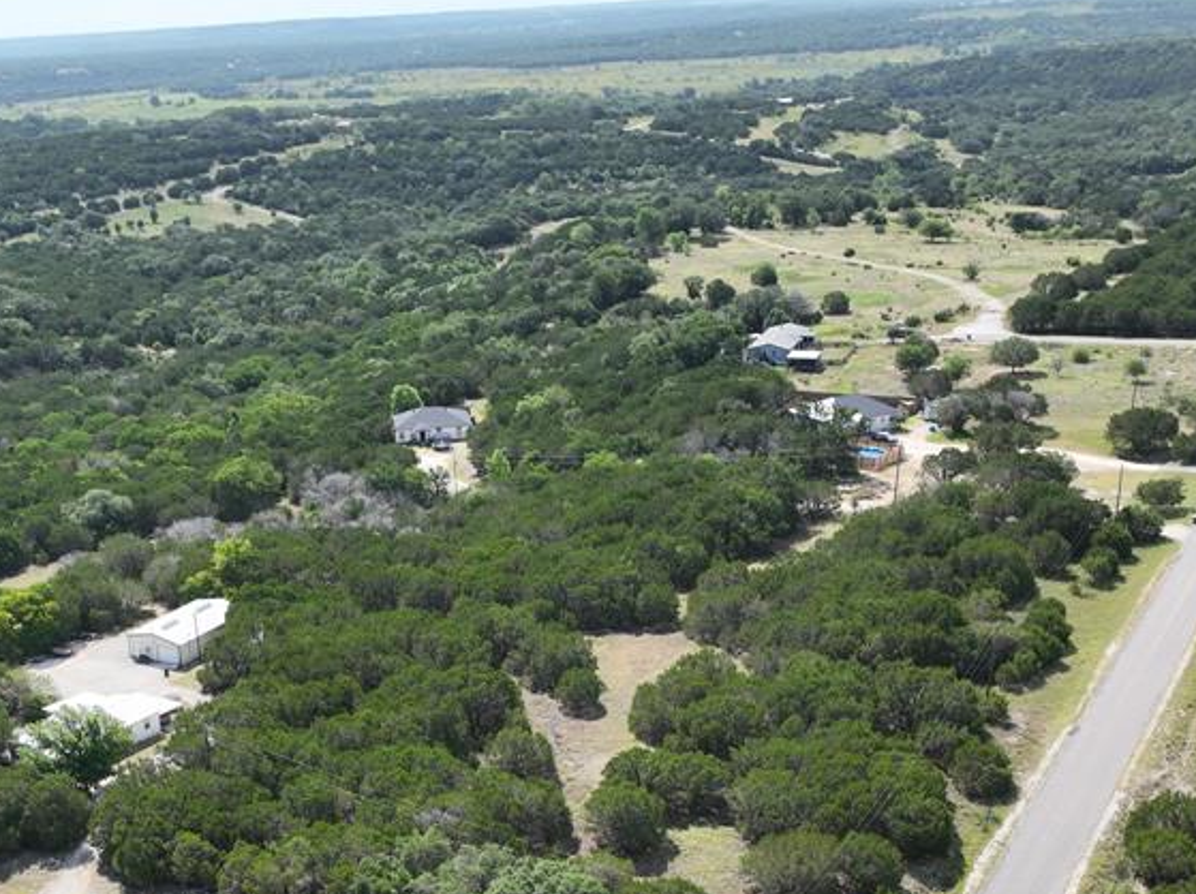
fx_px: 1519
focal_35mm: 44
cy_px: 788
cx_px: 362
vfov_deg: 31.4
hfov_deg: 42.2
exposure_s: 1/2000
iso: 200
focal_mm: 12.29
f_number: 2.8
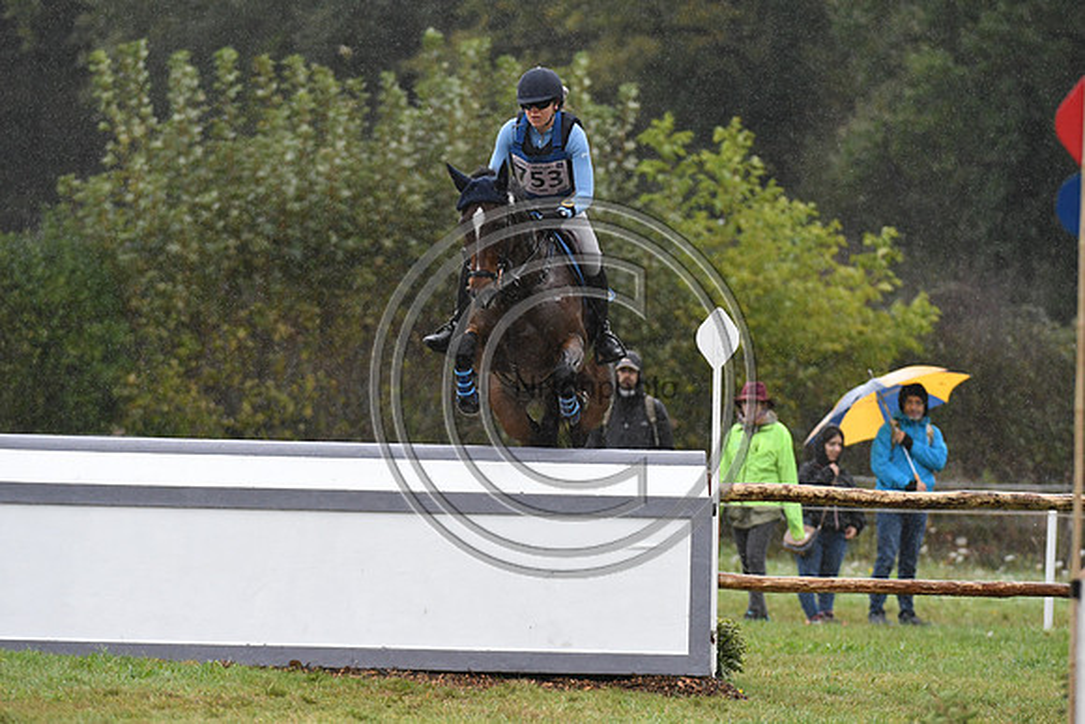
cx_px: 542
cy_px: 362
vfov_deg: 3.5
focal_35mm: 390
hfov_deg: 5.3
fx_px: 11756
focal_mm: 260
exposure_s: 1/1250
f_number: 4.5
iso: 2000
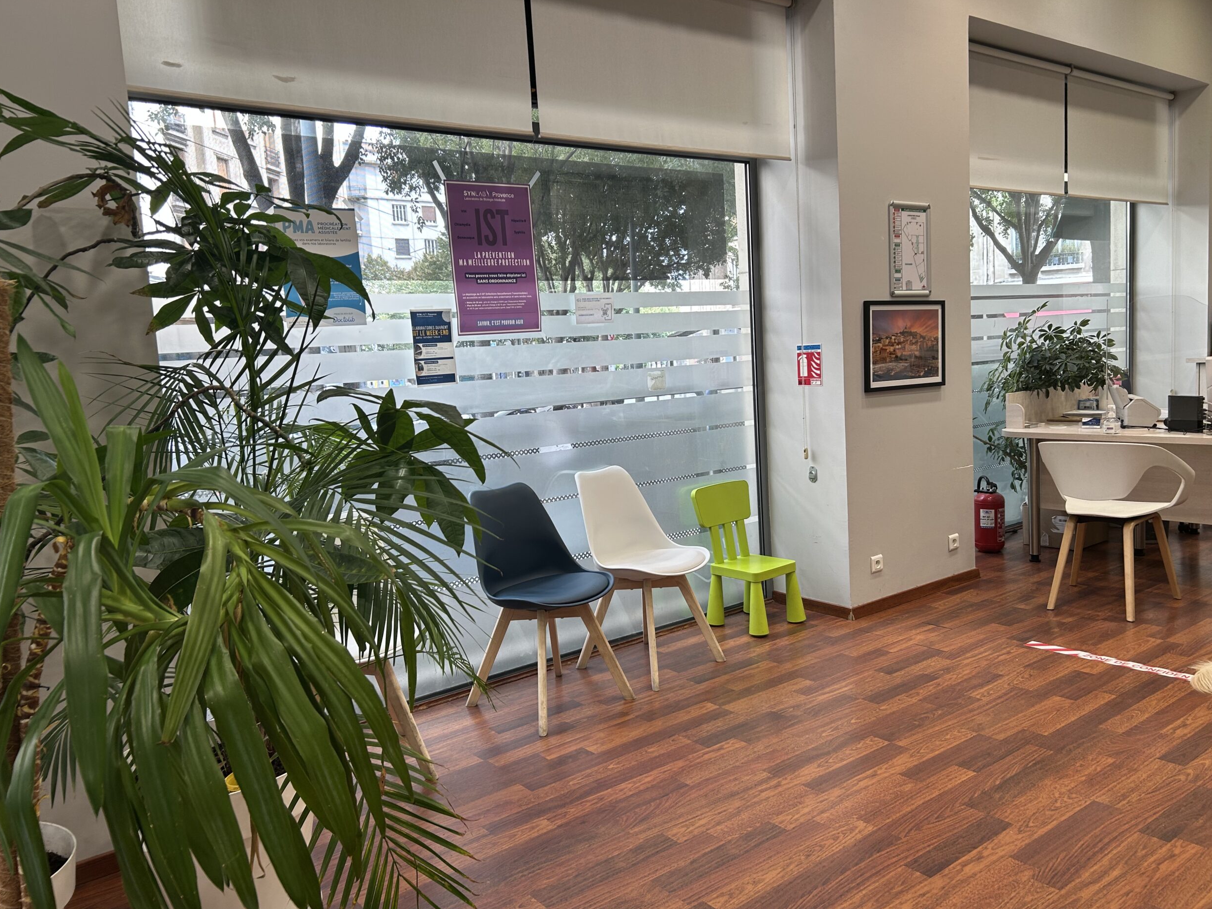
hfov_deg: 65.3
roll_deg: +4.1
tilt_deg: -6.8
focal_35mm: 27
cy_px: 467
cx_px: 592
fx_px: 945
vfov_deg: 51.4
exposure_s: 1/100
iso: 50
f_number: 1.5
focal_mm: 5.7
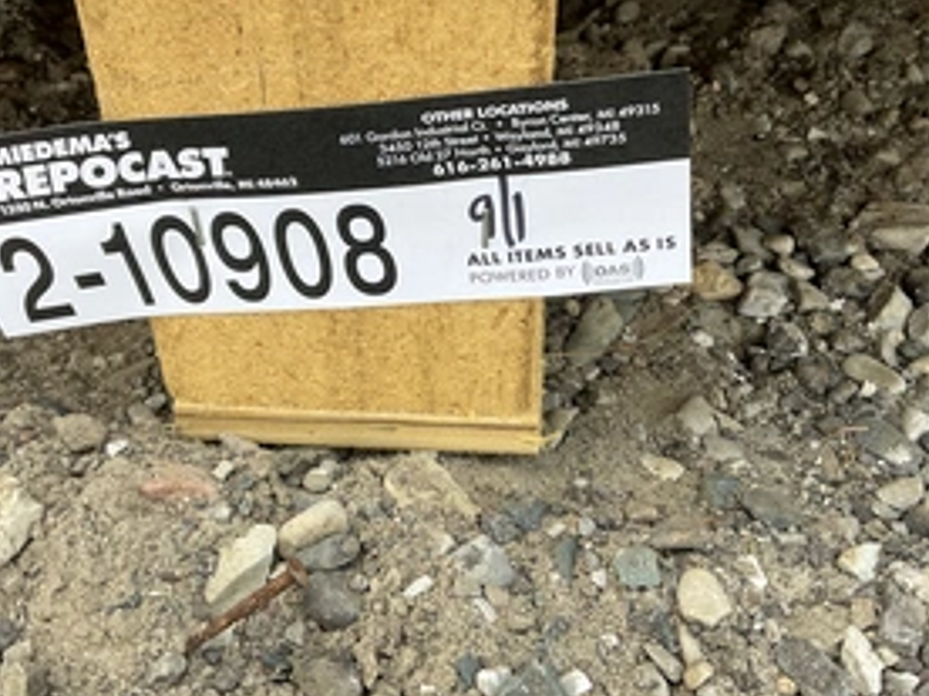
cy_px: 256
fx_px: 1127
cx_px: 417
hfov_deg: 44.7
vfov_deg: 34.2
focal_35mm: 42
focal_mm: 3
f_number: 1.8
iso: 20
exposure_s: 1/234
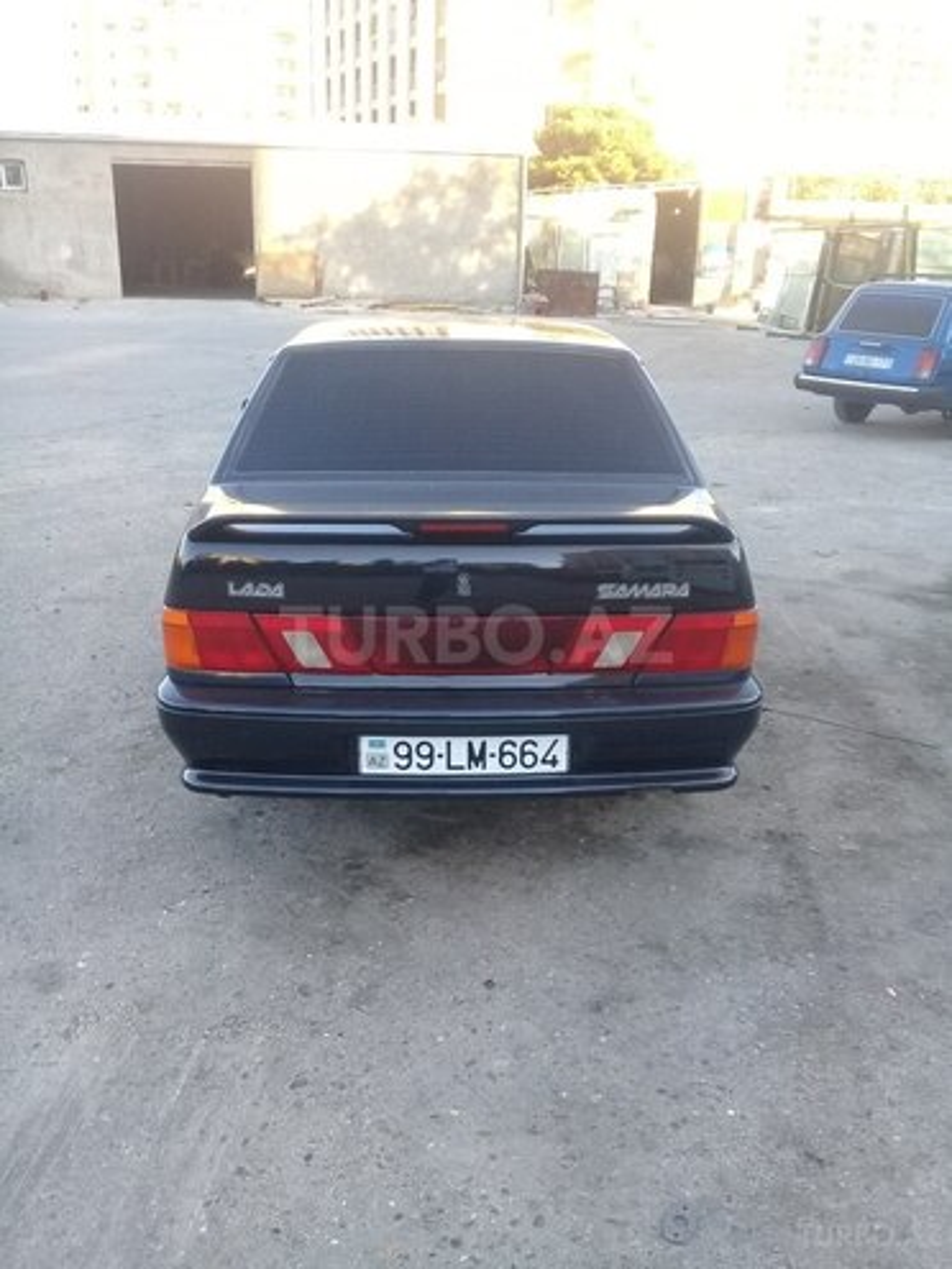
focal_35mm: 31
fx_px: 1137
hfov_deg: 45.4
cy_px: 634
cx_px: 476
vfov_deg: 58.4
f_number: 2.2
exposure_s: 1/100
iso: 64
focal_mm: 3.3
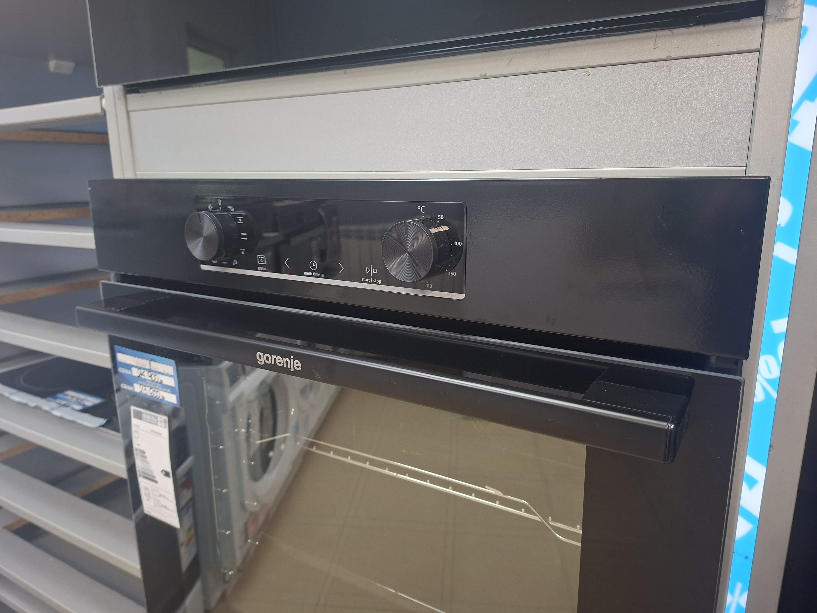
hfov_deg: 73.9
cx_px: 408
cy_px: 306
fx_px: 543
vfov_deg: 58.9
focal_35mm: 23
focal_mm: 5.54
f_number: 1.8
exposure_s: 1/50
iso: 320
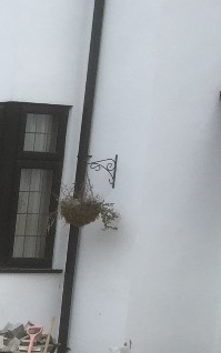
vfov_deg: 17.1
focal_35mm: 116
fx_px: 1117
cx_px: -271
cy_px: 441
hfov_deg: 10.1
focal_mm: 4.15
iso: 32
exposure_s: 1/1163
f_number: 2.2
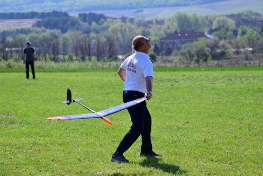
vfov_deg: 9.8
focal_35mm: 140
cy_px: 88
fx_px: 1023
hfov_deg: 14.6
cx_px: 132
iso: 800
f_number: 6.3
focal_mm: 140
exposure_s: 1/2500
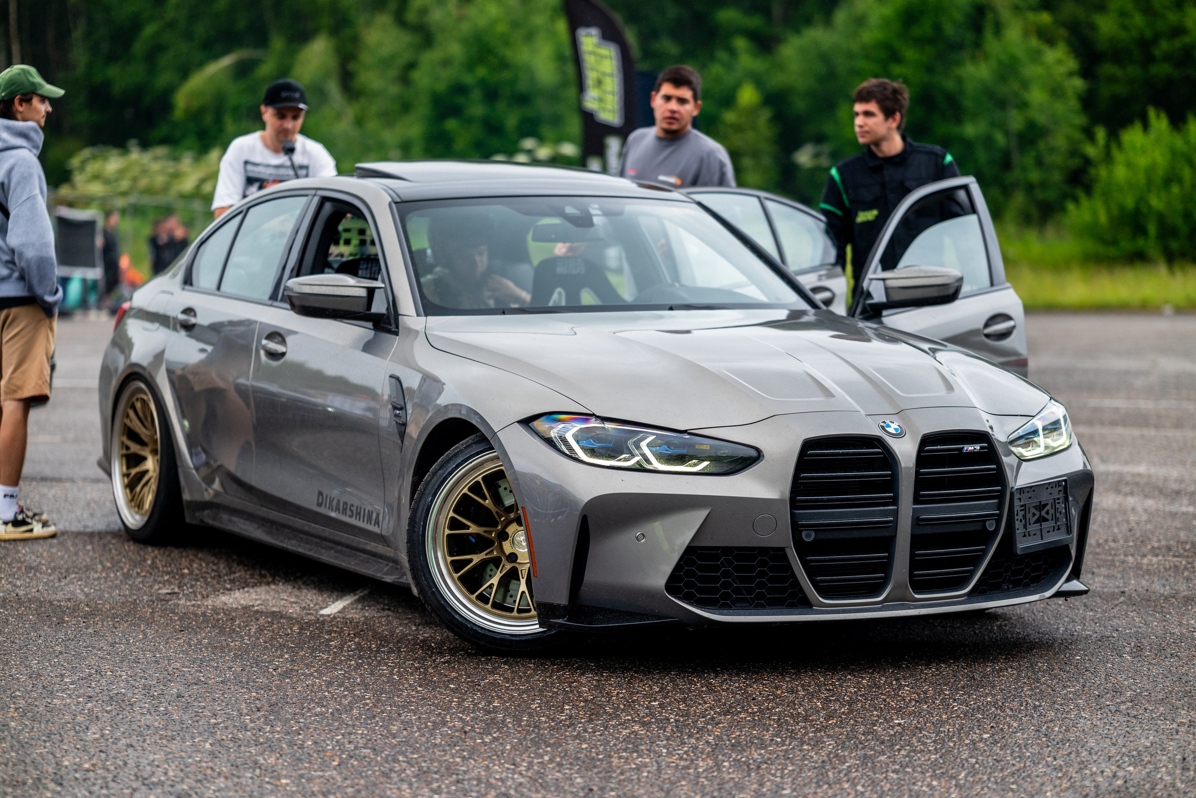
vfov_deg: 15.9
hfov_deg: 23.6
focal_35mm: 86
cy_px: 399
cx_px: 593
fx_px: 2866
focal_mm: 85
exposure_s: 1/400
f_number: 2
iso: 500
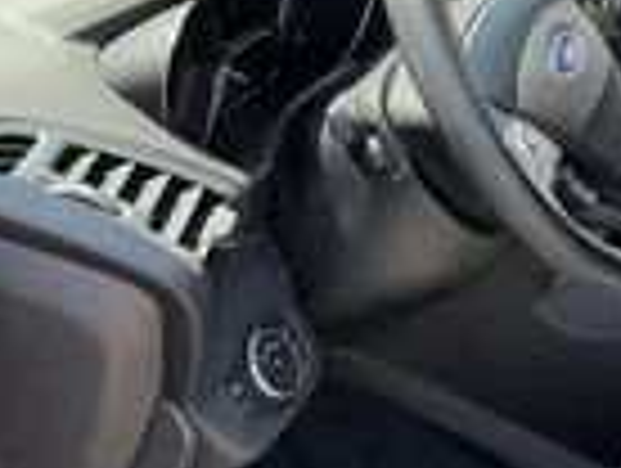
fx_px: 1456
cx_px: 747
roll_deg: -2.3
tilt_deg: -27.8
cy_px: 315
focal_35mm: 81
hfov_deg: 22.2
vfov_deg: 18.2
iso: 20
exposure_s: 1/137
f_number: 1.8
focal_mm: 3
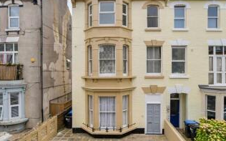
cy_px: 71
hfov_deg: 77.1
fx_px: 142
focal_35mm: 23
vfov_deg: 52.9
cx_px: 121
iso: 640
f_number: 3.5
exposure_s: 1/2000
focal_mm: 10
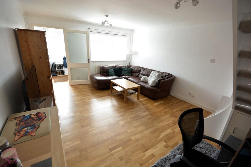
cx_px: 126
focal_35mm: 15
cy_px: 84
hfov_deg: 100.4
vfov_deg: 77.3
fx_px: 105
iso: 400
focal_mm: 10
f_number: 8
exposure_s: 1/10
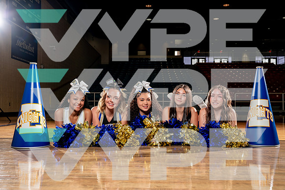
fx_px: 293
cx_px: 142
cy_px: 95
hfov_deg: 51.9
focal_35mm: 37
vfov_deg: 36.0
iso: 200
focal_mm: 37
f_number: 5.6
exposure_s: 1/250
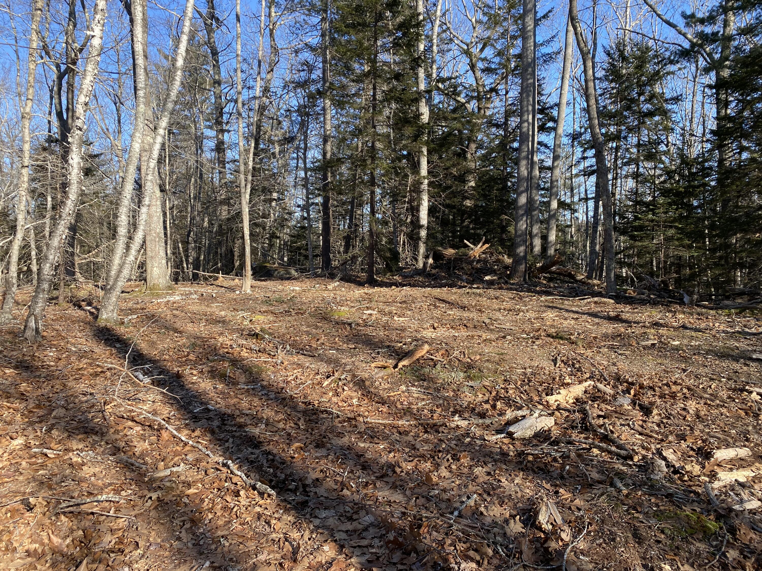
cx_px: 381
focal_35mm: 26
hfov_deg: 67.3
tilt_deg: -2.9
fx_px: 572
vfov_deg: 53.1
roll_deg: -0.7
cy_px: 286
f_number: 1.8
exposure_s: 1/827
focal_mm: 4.25
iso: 32
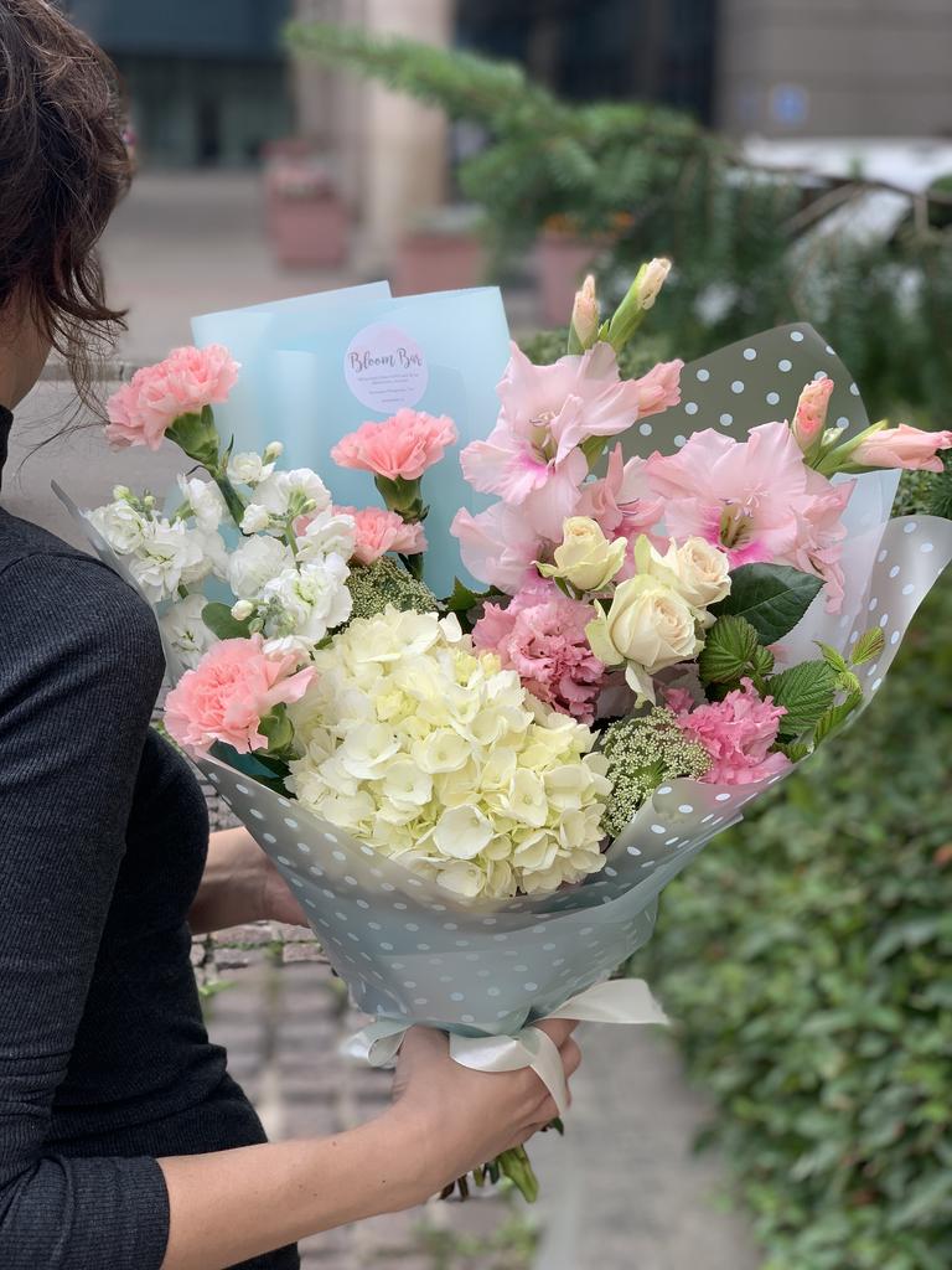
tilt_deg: -13.6
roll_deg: -1.1
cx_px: 476
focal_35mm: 52
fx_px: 1907
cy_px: 635
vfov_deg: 36.8
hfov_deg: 28.0
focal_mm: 6
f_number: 2.4
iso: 16
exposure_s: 1/227
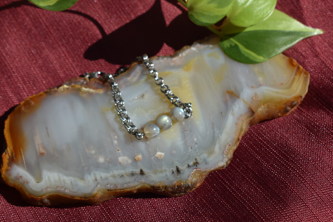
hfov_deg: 31.9
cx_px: 166
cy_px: 111
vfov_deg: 21.6
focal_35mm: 63
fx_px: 583
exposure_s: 1/320
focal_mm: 42
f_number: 8
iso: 100
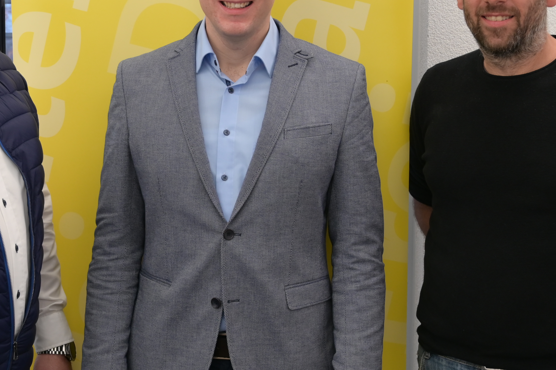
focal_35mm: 83
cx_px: 228
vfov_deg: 16.4
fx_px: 1281
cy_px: 129
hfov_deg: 24.5
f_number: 4
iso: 900
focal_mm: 38
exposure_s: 1/40
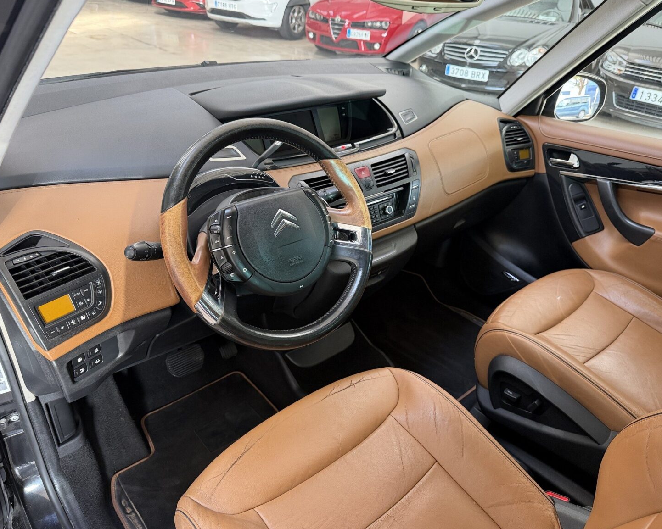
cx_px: 326
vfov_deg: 54.9
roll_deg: -4.4
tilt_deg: -30.8
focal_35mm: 26
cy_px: 263
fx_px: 509
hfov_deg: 66.0
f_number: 1.78
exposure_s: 1/73
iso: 200
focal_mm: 6.76
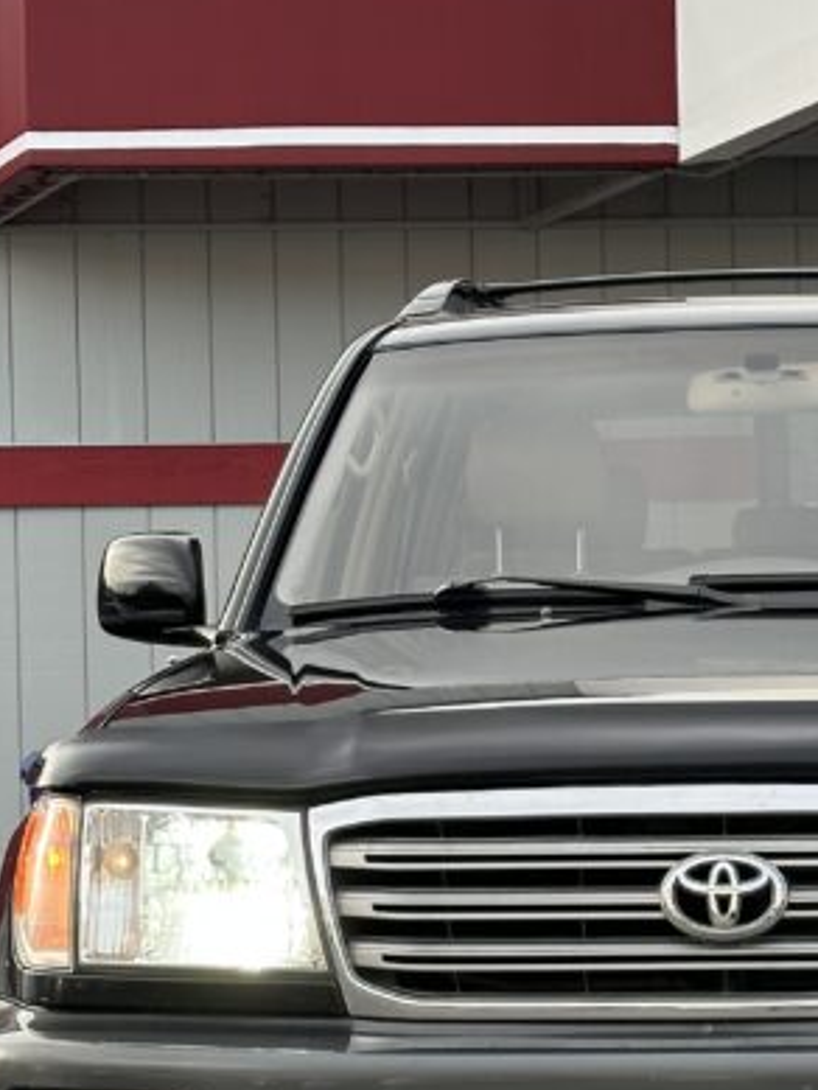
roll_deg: +1.8
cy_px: 864
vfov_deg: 17.0
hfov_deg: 12.8
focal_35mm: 115
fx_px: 3621
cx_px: 726
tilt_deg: +1.2
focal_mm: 6.86
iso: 64
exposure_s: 1/555
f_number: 1.78
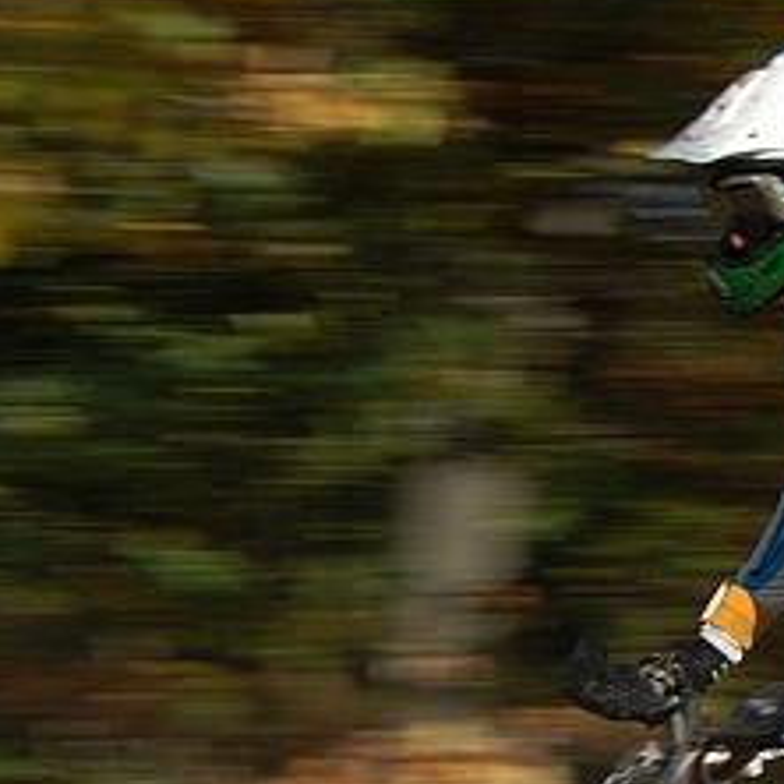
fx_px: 3767
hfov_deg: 11.8
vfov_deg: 11.8
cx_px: 777
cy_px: 719
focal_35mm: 147
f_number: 14
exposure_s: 1/125
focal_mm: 32
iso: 200
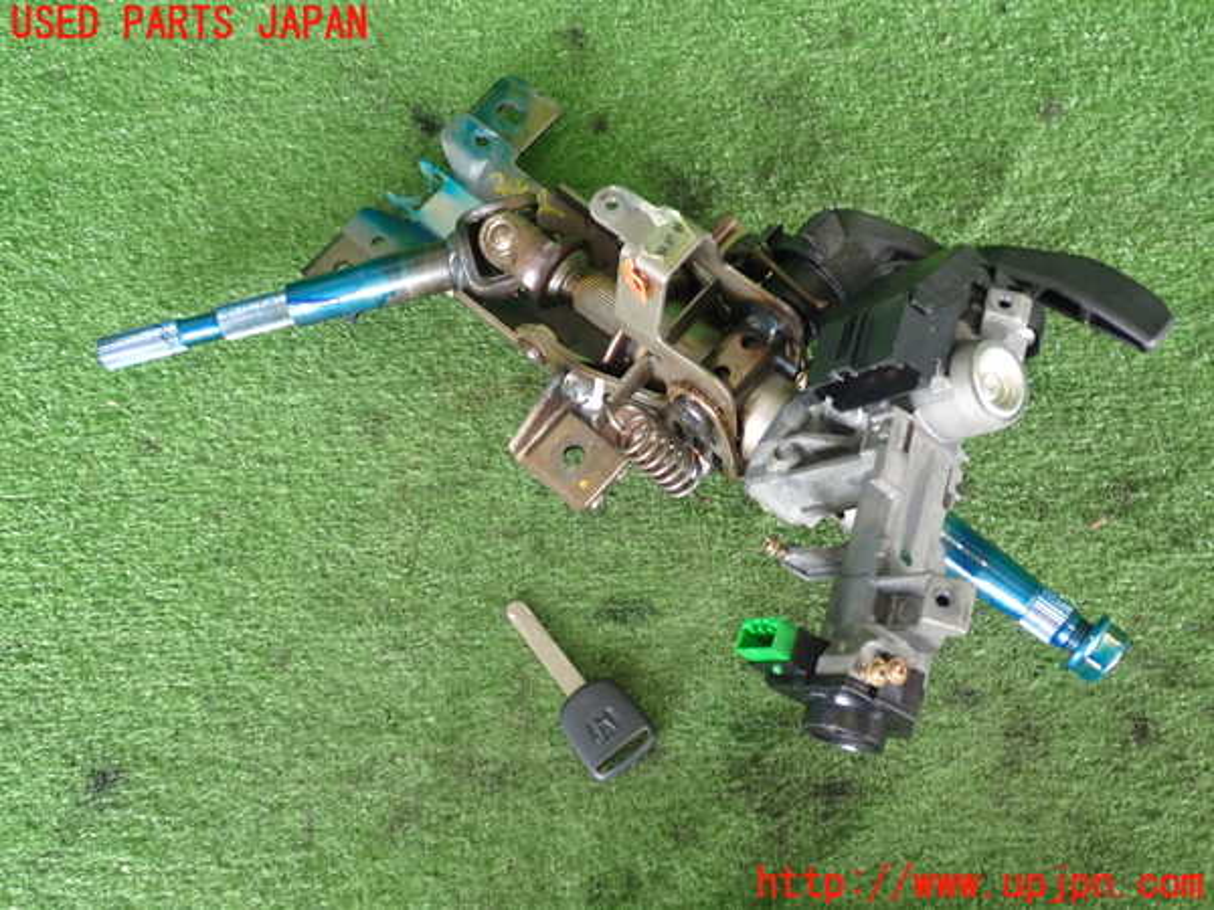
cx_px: 607
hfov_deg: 56.8
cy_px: 455
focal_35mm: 32
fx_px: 1122
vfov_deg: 44.2
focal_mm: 5.79
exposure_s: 1/30
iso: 200
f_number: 2.4
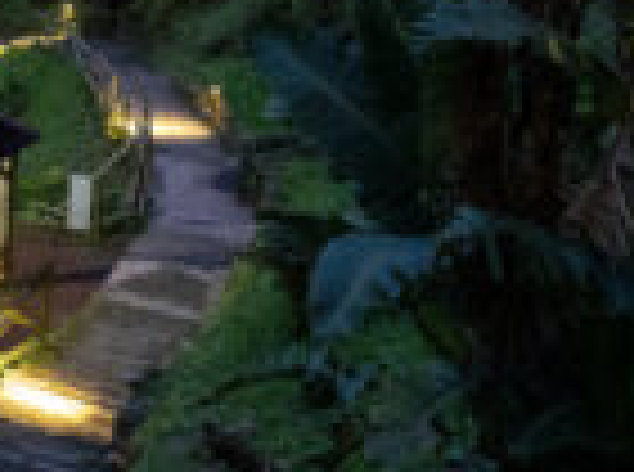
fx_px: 1279
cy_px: -164
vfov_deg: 19.1
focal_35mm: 70
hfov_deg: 26.4
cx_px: 4
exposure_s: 1/8
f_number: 6.3
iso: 6400
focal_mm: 20
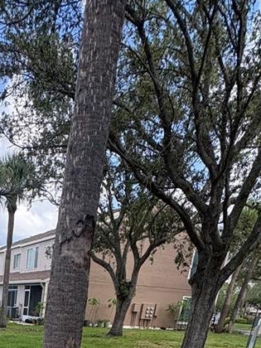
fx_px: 402
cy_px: 464
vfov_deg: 33.0
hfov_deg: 32.7
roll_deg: -3.0
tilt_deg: -20.9
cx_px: -7
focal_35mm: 40
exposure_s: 1/565
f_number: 2.2
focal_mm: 2.22
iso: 64
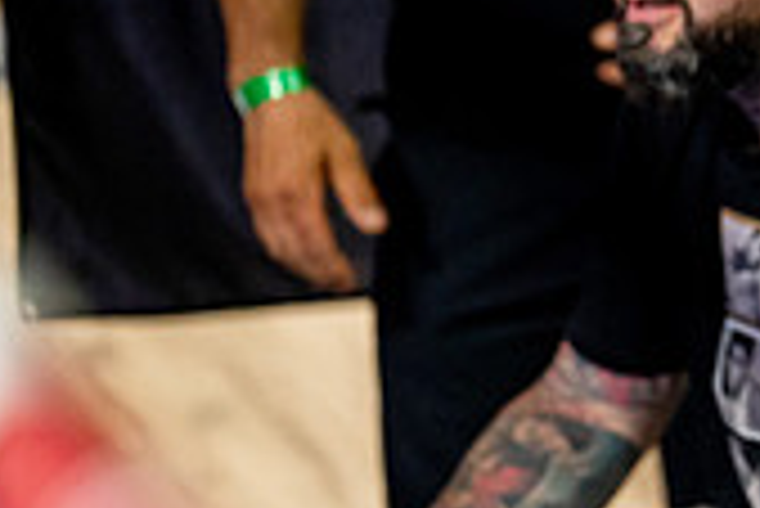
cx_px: 1165
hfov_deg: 6.4
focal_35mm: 316
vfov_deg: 4.4
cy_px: 241
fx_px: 6677
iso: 4000
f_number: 2
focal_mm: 92
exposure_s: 1/640
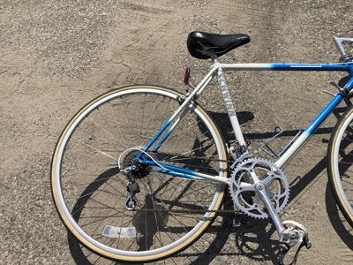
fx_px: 316
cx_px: 176
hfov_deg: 58.4
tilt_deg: -57.6
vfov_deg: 45.4
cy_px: 132
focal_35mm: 31
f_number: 2.4
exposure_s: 1/2146
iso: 25
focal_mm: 3.3
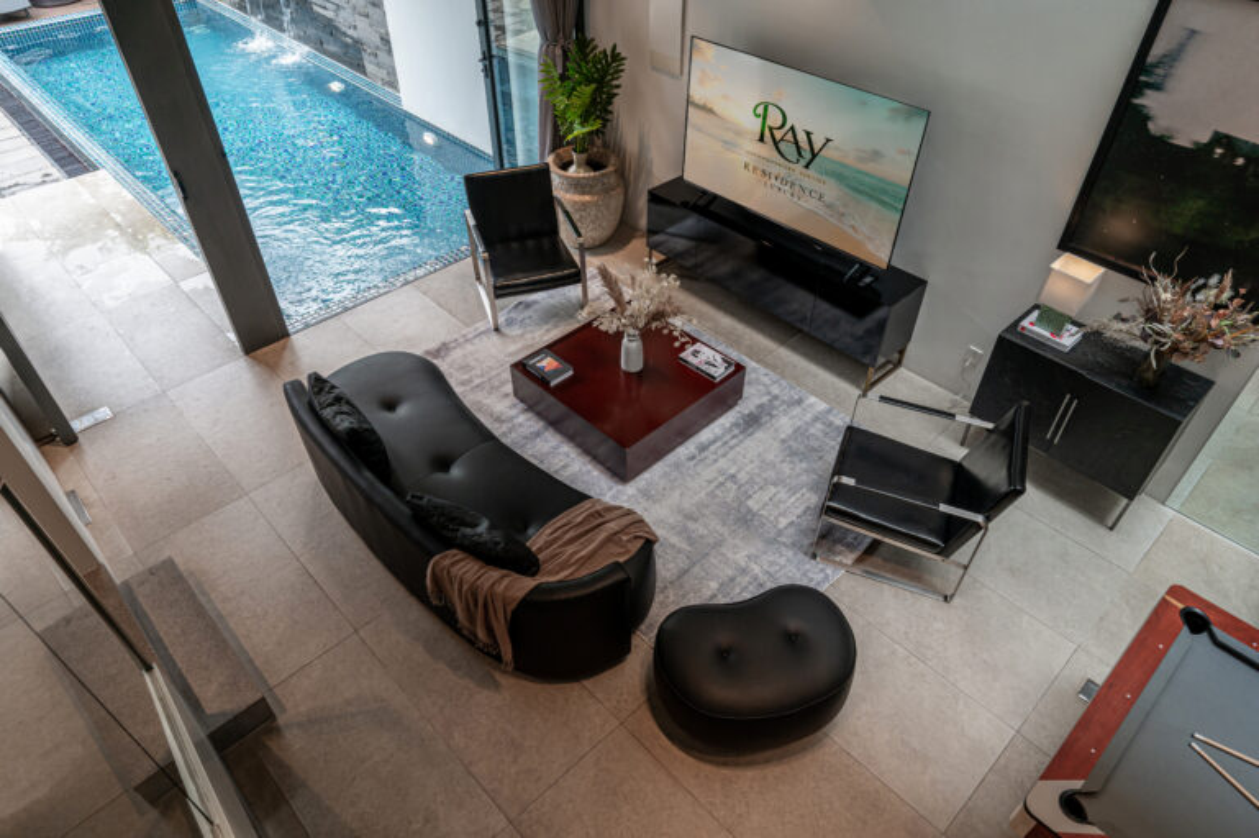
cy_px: 419
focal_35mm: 22
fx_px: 769
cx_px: 630
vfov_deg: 57.2
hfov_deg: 78.6
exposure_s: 1/80
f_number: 7.1
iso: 400
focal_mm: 22
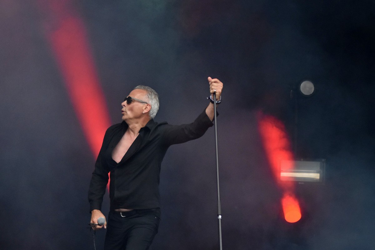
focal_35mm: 158
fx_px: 1640
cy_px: 125
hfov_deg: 13.0
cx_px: 188
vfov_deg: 8.7
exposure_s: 1/6400
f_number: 2.8
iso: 1250
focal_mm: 105
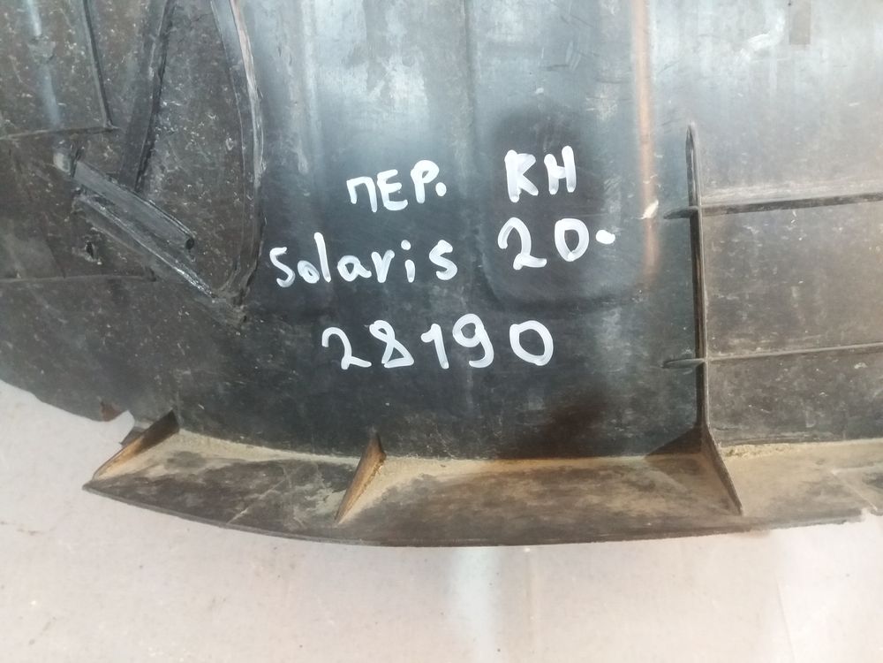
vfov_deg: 49.7
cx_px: 442
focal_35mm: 28
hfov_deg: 63.4
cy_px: 332
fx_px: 714
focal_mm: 3.7
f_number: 1.9
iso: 400
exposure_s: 1/17
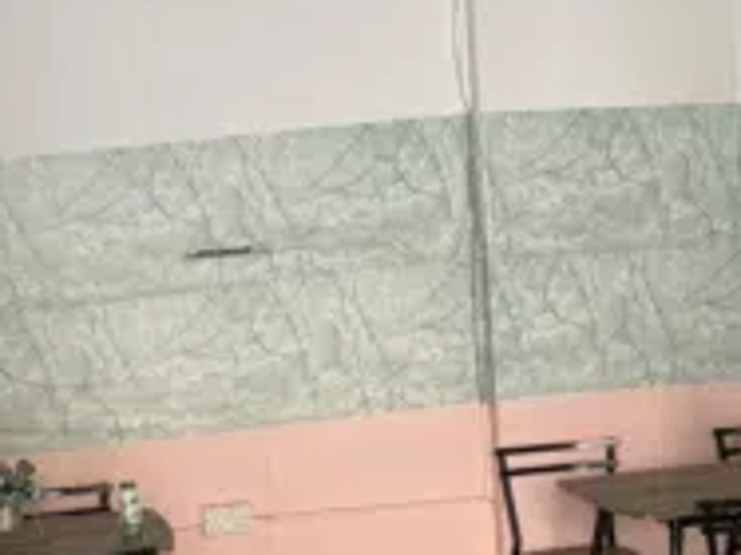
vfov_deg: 18.0
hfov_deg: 23.8
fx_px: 1754
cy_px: 329
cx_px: 456
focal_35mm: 82
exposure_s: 1/60
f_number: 1.78
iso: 250
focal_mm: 6.76
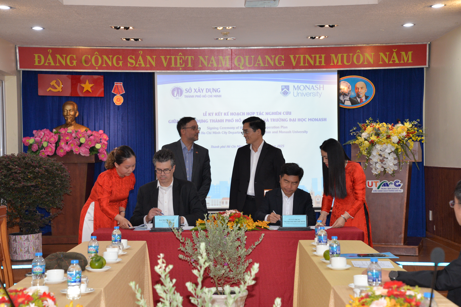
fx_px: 871
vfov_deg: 20.0
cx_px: 230
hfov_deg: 29.6
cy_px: 154
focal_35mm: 68
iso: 2000
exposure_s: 1/160
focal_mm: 68
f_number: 5.6
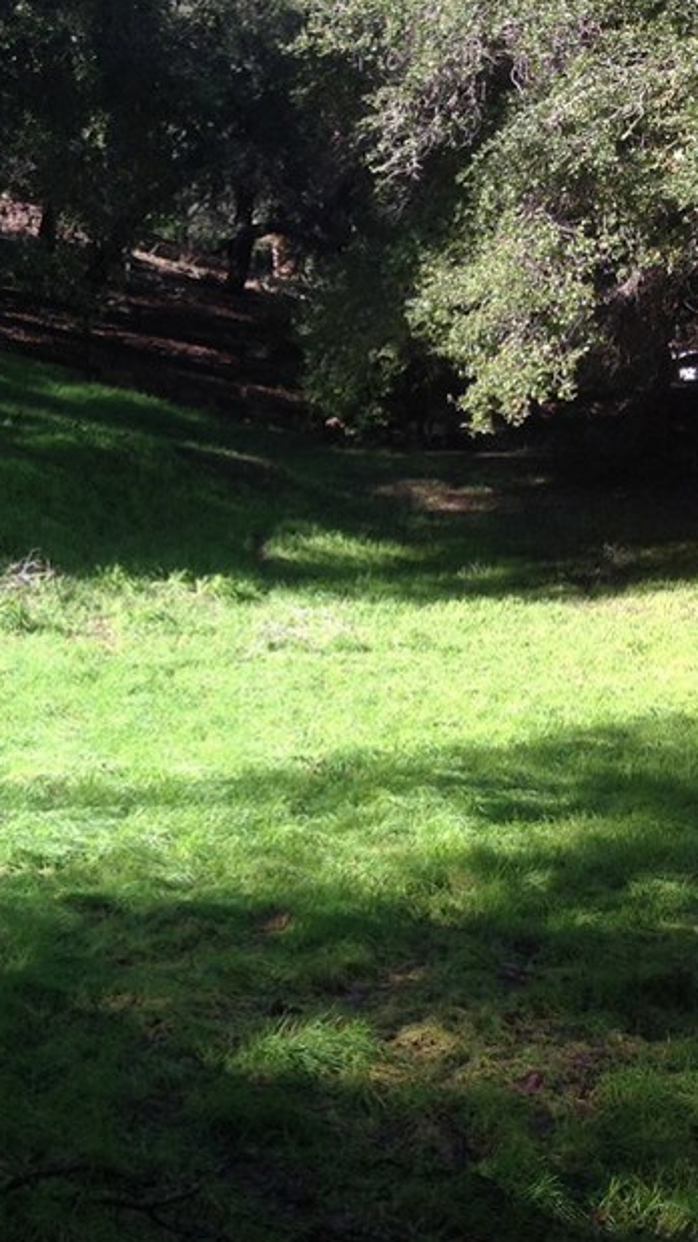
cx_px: -315
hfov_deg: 17.4
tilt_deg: -2.6
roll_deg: +4.1
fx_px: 2074
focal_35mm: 63
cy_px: 623
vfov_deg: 33.3
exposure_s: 1/472
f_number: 2.4
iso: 50
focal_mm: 4.28
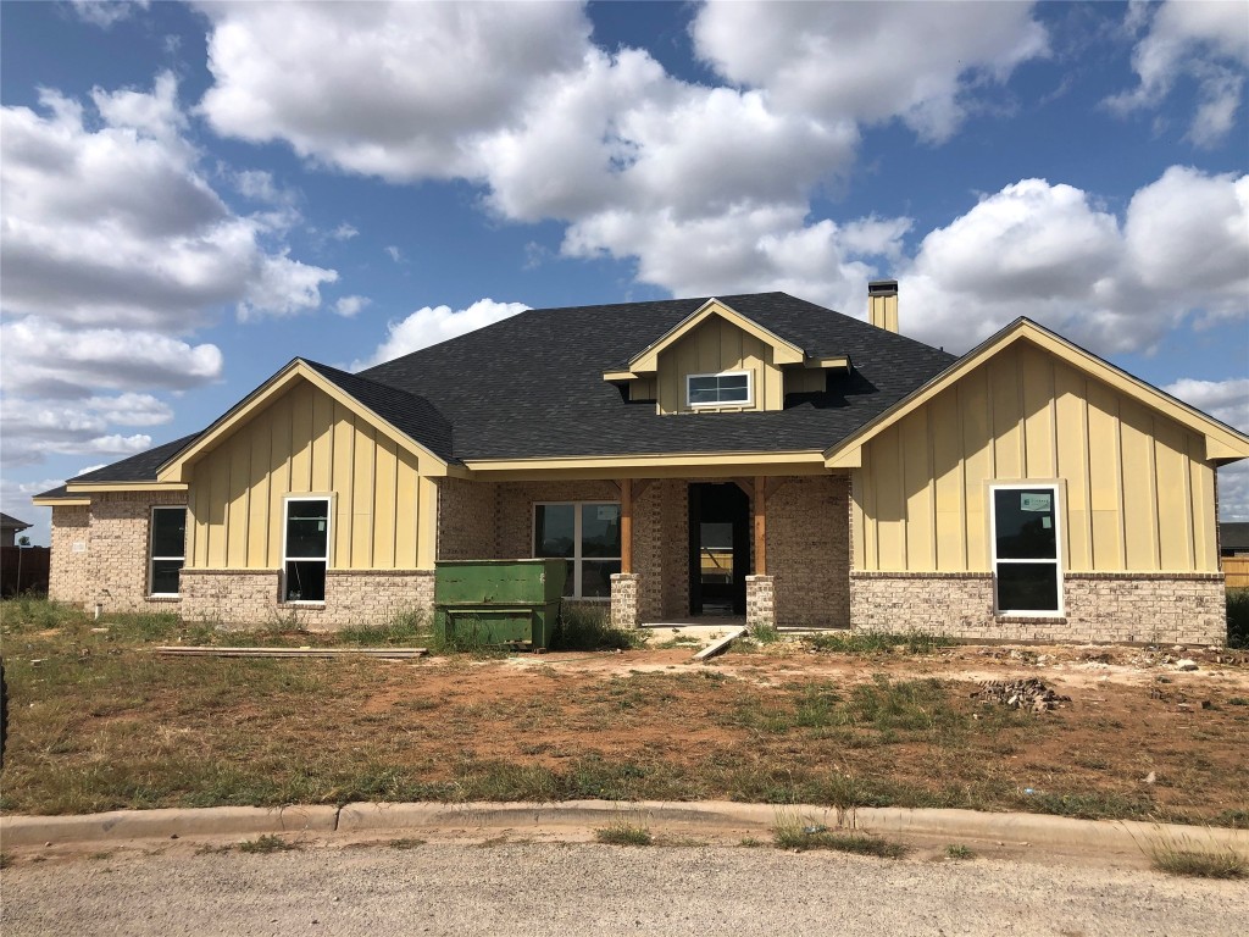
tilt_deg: +6.6
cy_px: 468
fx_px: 1010
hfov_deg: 63.4
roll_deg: -0.6
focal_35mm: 28
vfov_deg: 49.7
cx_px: 624
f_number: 1.8
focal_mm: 3.99
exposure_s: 1/3247
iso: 20
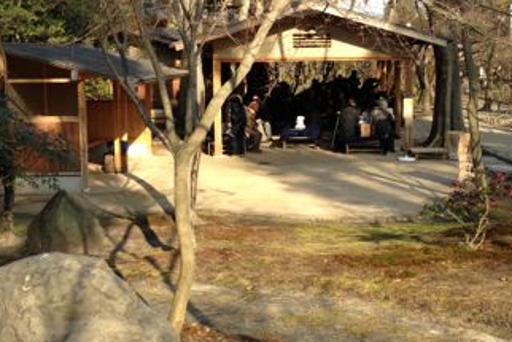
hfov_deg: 31.4
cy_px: 138
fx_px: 911
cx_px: 288
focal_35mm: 64
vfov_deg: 21.2
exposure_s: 1/387
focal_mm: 4.13
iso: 50
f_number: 2.4
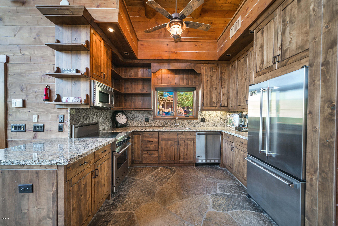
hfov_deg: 104.2
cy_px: 113
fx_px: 131
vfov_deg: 81.2
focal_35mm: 14
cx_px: 169
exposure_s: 1/20
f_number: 9.5
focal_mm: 14
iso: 125
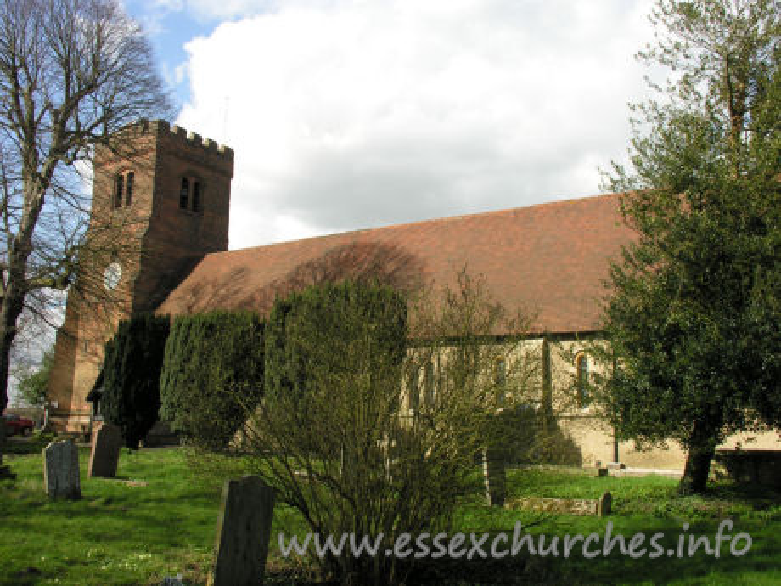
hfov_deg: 52.6
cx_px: 390
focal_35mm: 35
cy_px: 293
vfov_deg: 40.7
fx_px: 790
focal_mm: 8.9
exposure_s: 1/60
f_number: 8
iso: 50
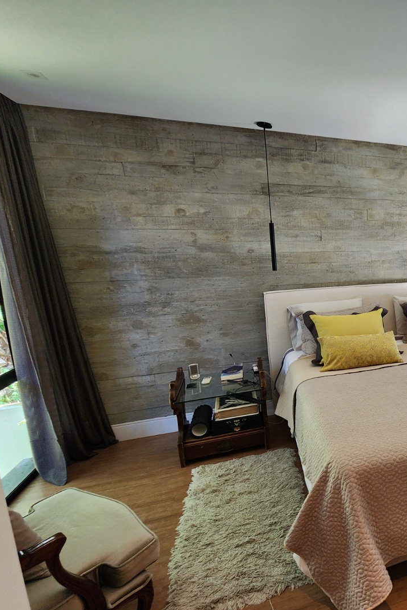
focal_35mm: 19
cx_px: 396
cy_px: 312
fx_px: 322
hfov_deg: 52.9
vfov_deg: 86.9
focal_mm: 2.2
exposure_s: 1/60
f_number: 2.2
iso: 160
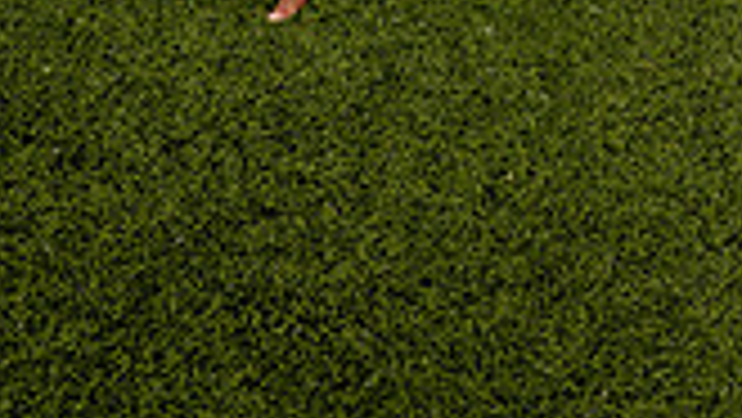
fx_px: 1516
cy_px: -530
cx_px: 670
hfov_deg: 26.6
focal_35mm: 77
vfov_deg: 12.8
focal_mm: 27
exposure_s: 1/250
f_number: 8
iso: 100
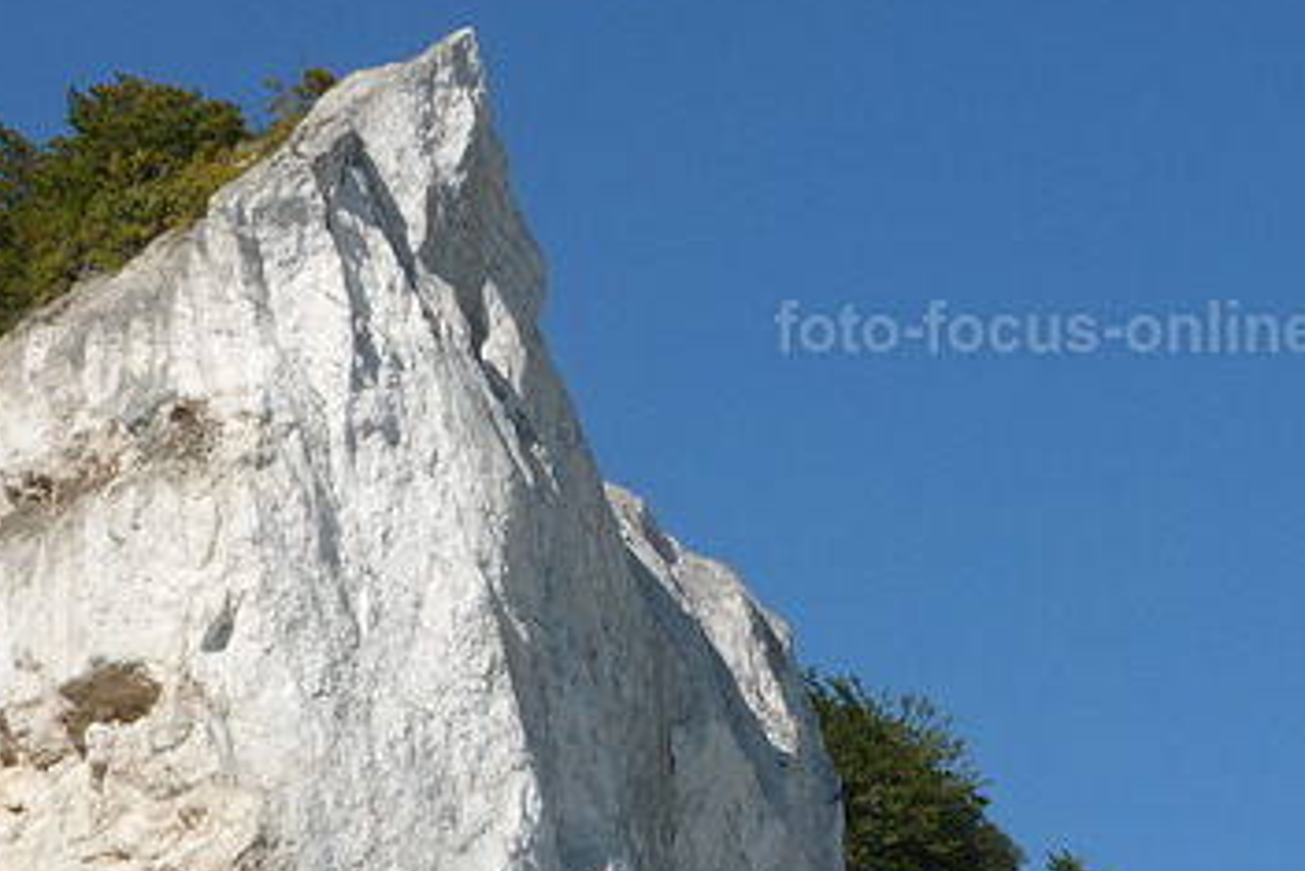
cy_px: 1062
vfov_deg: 13.8
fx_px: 3481
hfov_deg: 21.1
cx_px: 893
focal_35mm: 96
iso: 64
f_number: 16
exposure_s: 1/25
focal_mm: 12.04
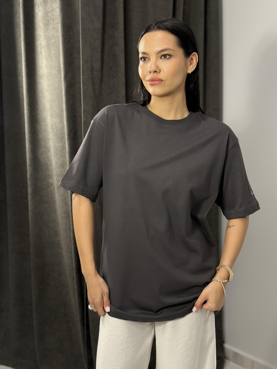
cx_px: 138
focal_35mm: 48
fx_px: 512
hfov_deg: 30.3
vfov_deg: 39.7
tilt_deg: -6.8
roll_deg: -0.6
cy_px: 184
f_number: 1.78
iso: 160
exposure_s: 1/50
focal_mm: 6.86
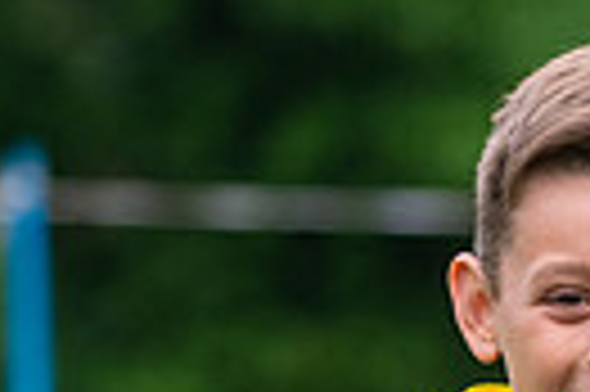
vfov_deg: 1.7
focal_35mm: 798
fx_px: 13062
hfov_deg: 2.6
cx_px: 649
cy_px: 928
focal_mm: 155
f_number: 4.5
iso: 640
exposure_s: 1/1000
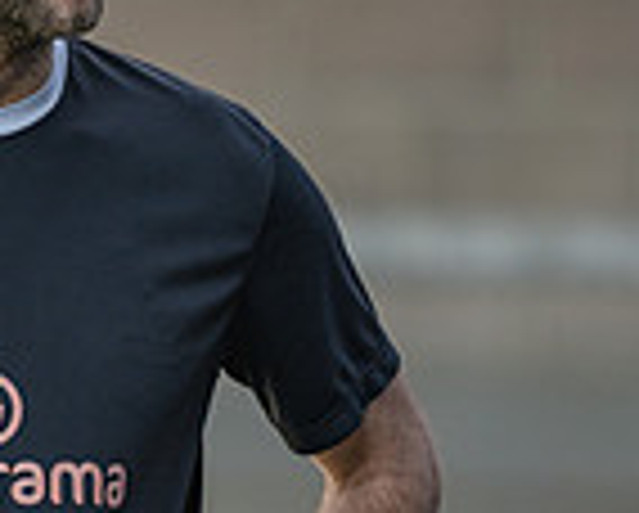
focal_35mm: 602
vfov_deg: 2.6
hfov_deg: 3.2
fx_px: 11401
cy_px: 382
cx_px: -19
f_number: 1.8
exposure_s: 1/3200
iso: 200
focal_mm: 135
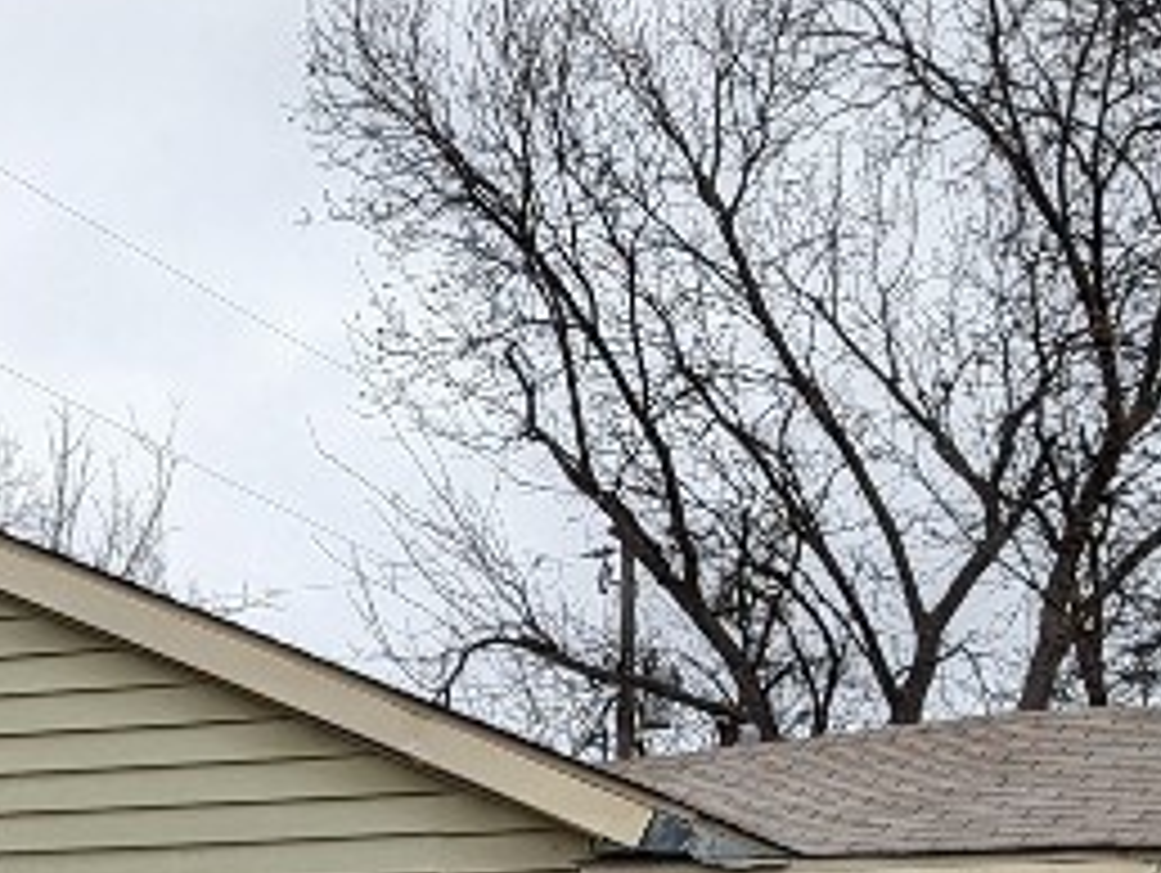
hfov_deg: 20.6
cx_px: 621
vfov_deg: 14.8
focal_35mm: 95
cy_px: 1202
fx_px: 3189
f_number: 1.85
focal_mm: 6.81
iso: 45
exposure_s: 1/174
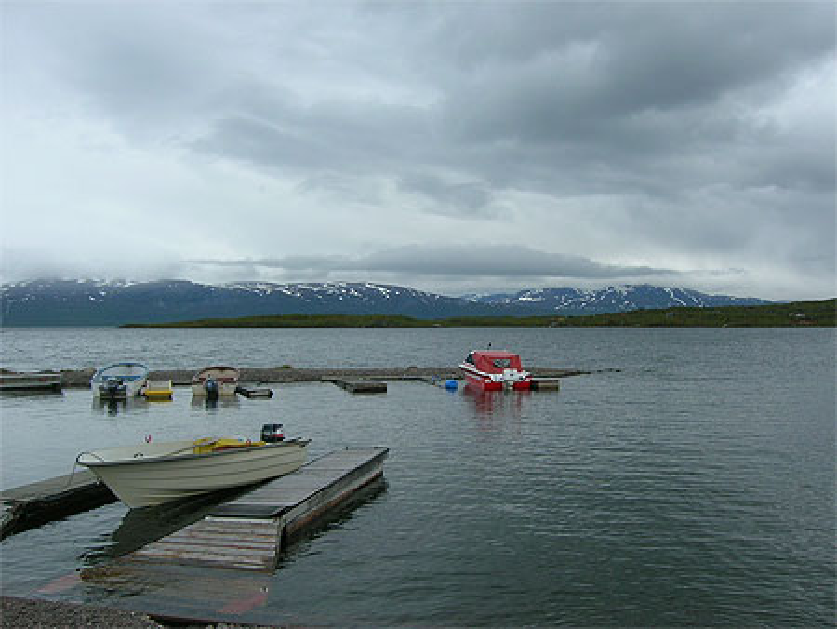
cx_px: 418
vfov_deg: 41.8
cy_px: 314
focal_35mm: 34
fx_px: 823
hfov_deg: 53.9
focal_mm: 5.7
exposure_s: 1/437
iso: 50
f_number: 4.9
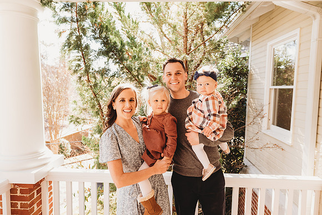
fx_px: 215
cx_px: 161
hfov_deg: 73.7
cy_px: 108
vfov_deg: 53.2
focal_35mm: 24
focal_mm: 24
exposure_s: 1/200
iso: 400
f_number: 4.5
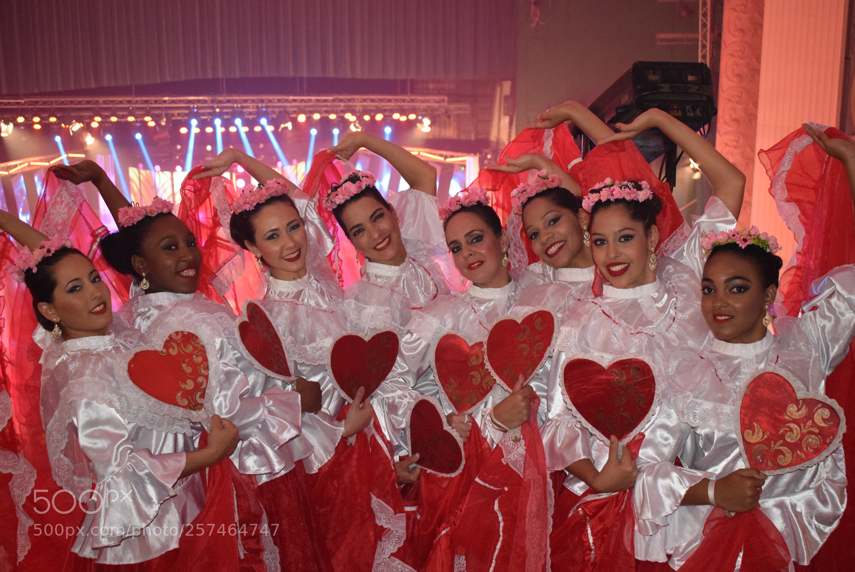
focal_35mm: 46
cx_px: 428
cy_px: 286
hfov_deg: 42.3
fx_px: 1105
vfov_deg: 29.0
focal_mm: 31
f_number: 4.2
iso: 3200
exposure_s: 1/60
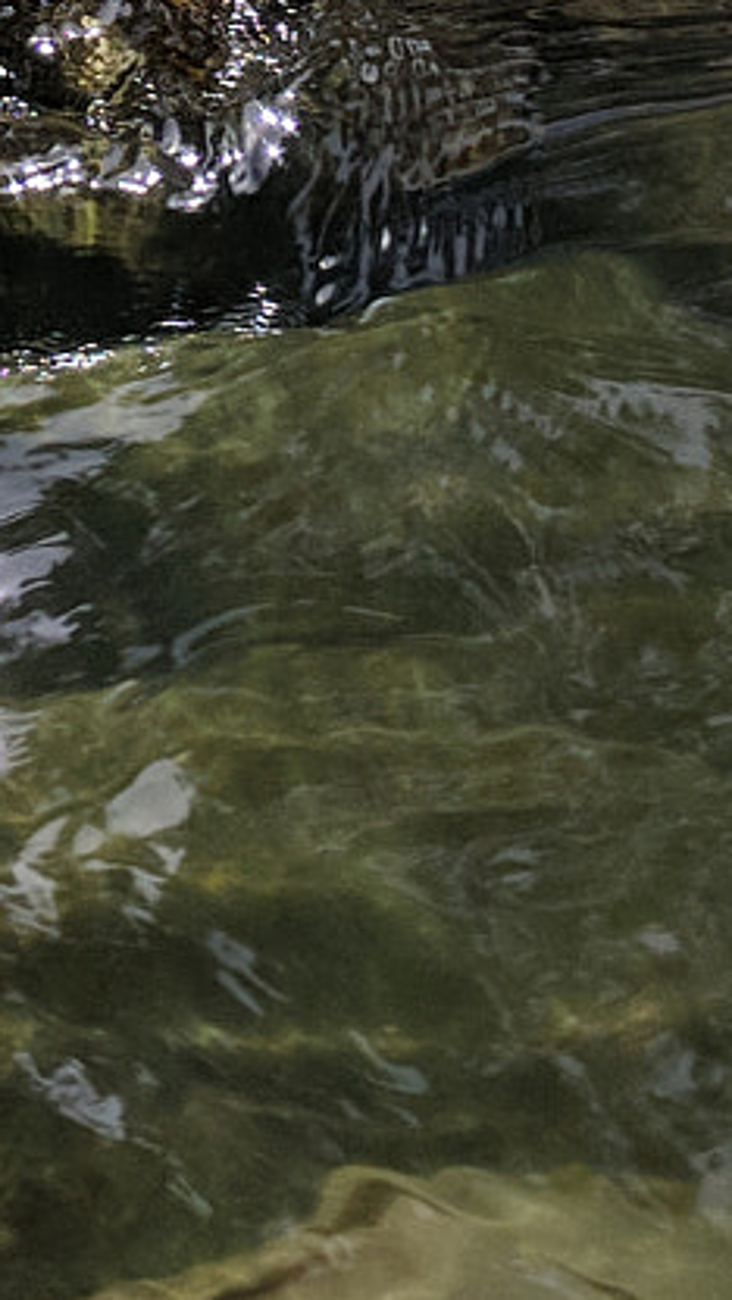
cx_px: -363
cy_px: -622
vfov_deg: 17.7
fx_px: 3761
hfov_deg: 10.7
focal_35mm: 109
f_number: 2
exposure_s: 1/1292
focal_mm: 4.67
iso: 50
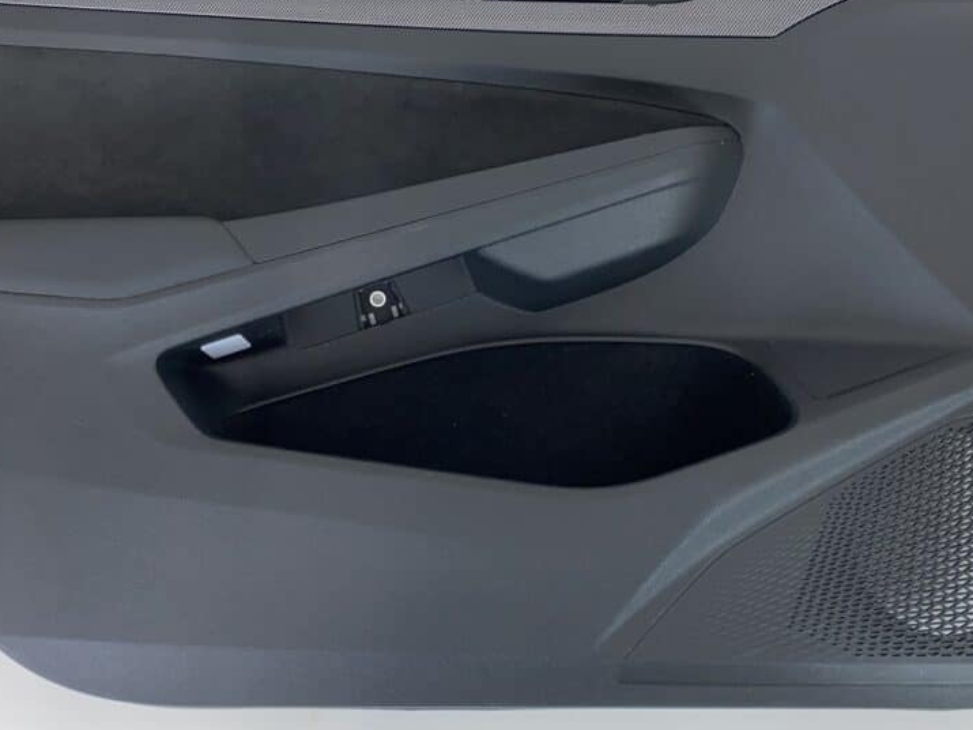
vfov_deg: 35.8
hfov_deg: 46.8
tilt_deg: -86.3
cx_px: 446
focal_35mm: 40
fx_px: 1124
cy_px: 292
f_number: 1.8
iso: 32
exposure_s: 1/40
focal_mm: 4.25
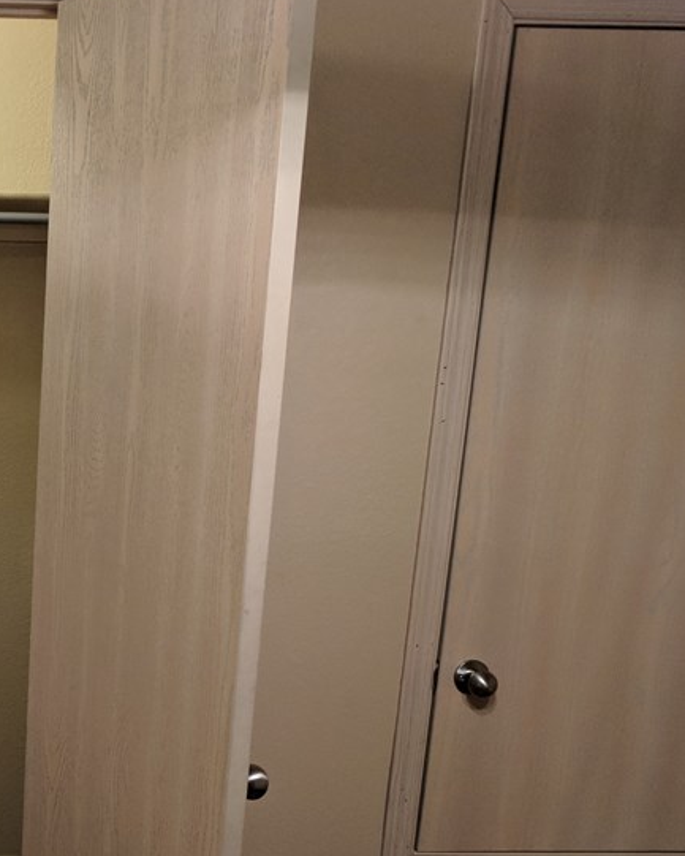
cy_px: 565
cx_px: -85
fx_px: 1216
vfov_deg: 38.4
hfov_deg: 28.3
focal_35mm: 48
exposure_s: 1/40
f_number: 2
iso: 426
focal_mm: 4.67
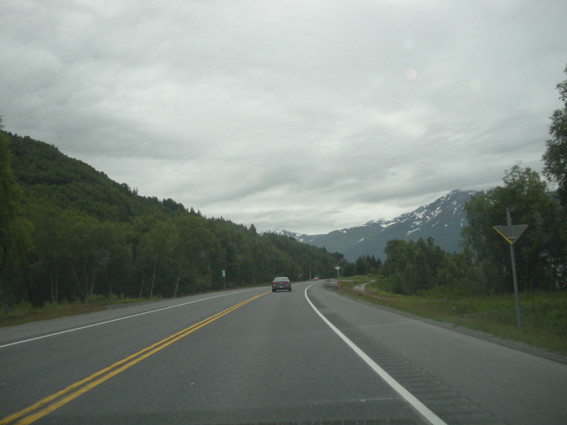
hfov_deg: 51.4
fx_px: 590
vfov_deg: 39.7
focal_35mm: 36
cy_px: 212
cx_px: 284
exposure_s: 1/350
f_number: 3.5
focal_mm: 6.3
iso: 88
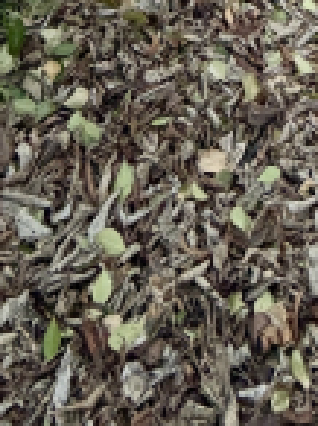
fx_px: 786
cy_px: -544
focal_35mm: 64
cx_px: 245
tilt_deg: -2.3
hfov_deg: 22.6
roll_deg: +0.6
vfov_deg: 16.3
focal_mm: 2.22
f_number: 2.2
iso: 100
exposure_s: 1/121
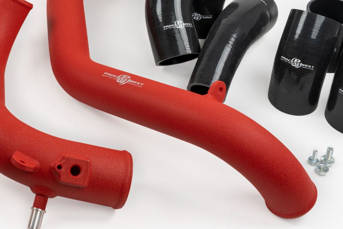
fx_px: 827
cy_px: -31
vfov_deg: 15.3
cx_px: -2
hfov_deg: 22.5
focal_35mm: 87
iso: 400
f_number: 11
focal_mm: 33.7
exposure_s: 1/25
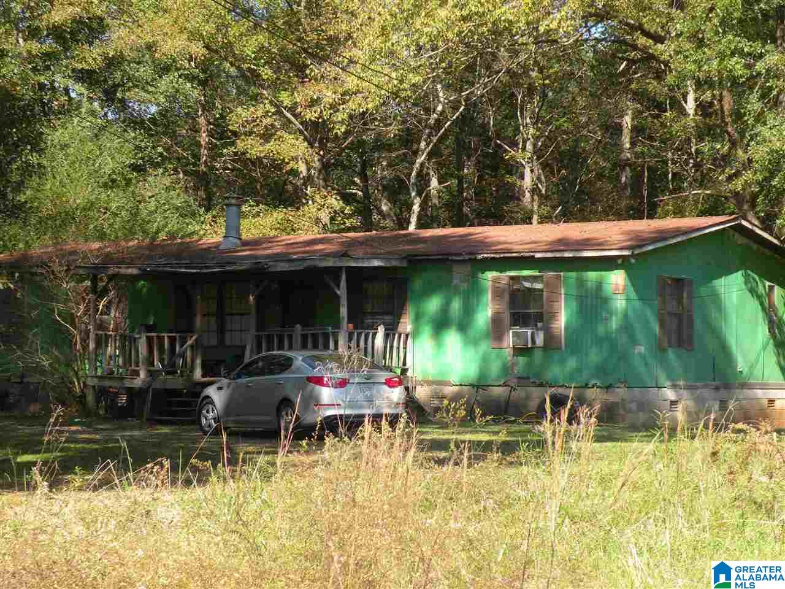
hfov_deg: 21.1
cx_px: 392
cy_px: 294
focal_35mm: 93
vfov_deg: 15.9
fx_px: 2109
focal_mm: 16.4
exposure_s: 1/135
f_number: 5
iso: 64
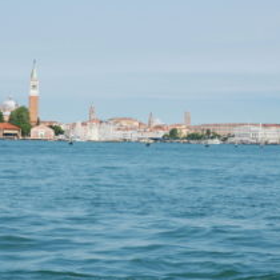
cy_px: 122
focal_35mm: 152
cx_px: 140
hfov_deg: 11.5
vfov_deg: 11.5
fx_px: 1391
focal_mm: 50
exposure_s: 1/125
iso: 100
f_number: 11
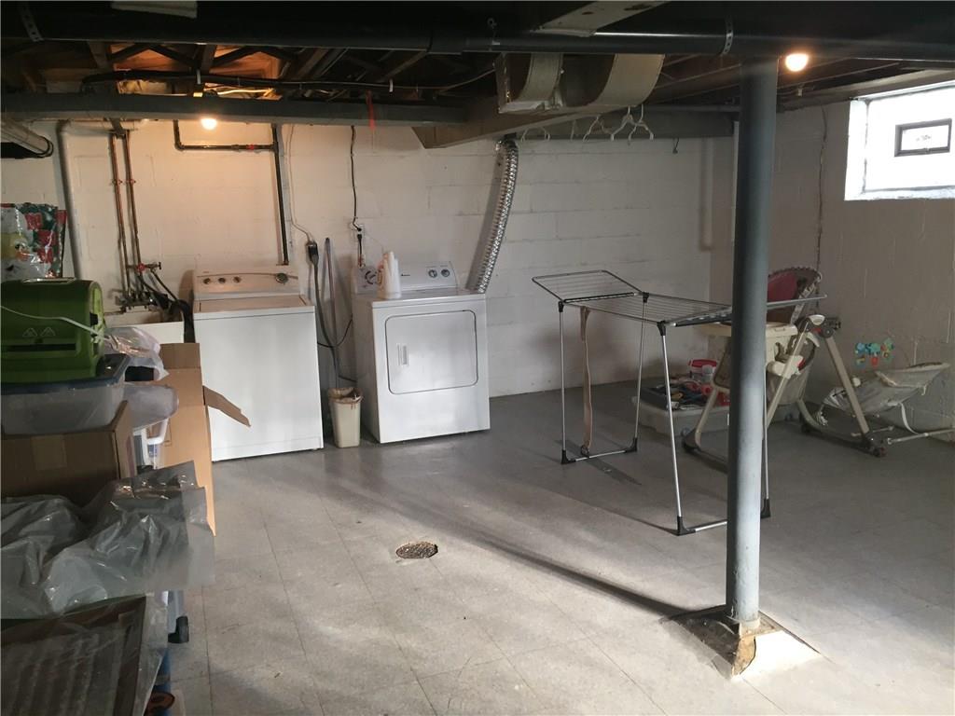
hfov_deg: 61.7
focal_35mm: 29
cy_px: 358
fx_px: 800
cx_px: 478
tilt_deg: -9.9
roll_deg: +1.1
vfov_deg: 48.2
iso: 64
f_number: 2.2
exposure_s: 1/33
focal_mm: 4.15
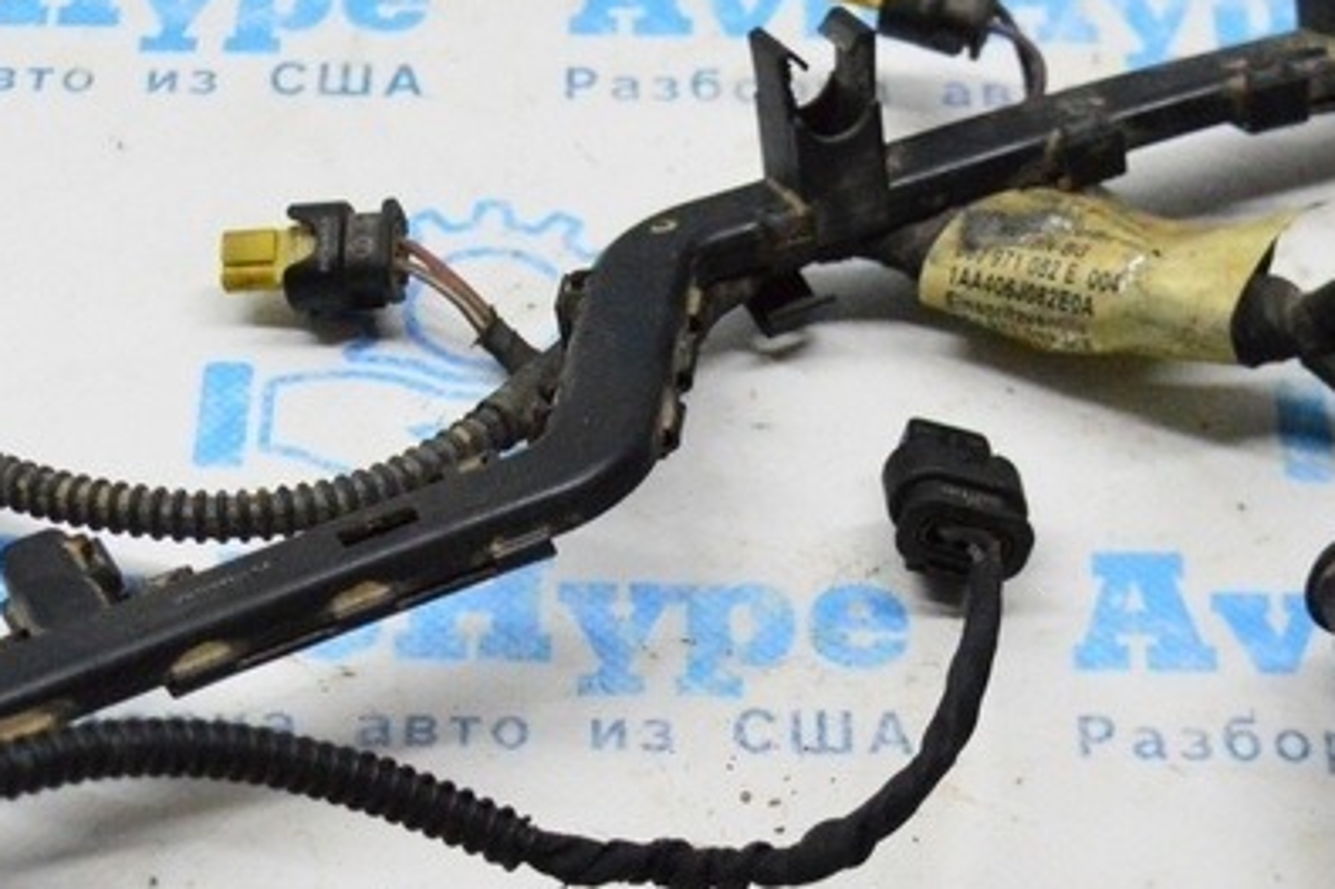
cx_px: 558
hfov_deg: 20.2
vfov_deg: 13.5
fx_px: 3744
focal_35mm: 101
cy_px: 691
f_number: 4
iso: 6400
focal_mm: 26
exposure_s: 1/800
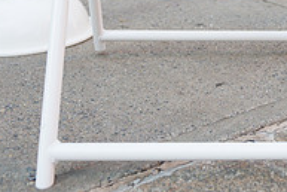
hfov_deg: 27.3
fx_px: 574
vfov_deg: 17.4
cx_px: 244
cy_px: -79
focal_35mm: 72
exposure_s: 1/1250
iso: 640
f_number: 3.5
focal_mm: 24
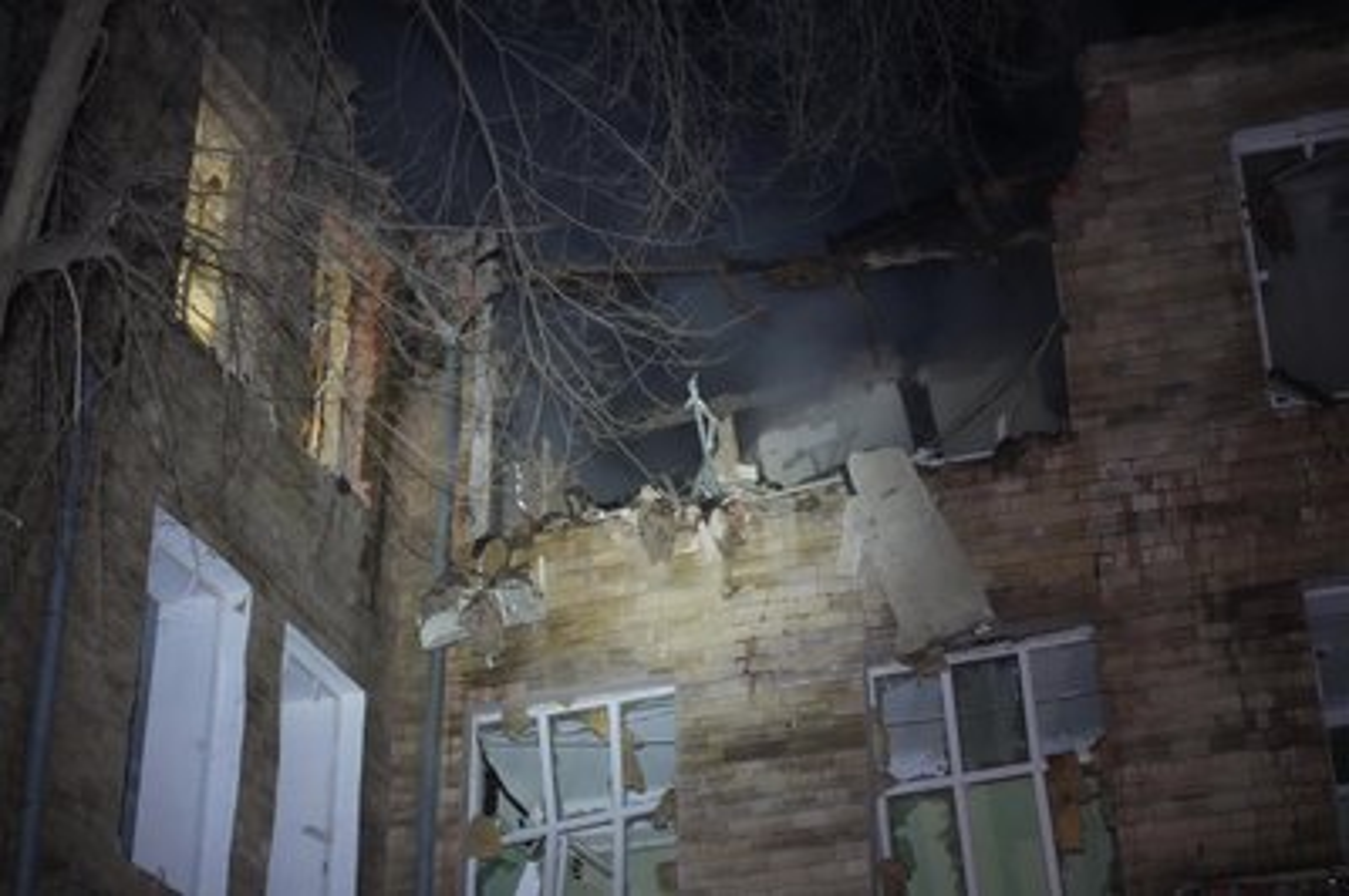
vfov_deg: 20.9
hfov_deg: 31.0
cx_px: 674
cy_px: 448
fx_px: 2434
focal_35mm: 65
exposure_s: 1/25
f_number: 2.8
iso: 12800
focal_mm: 65
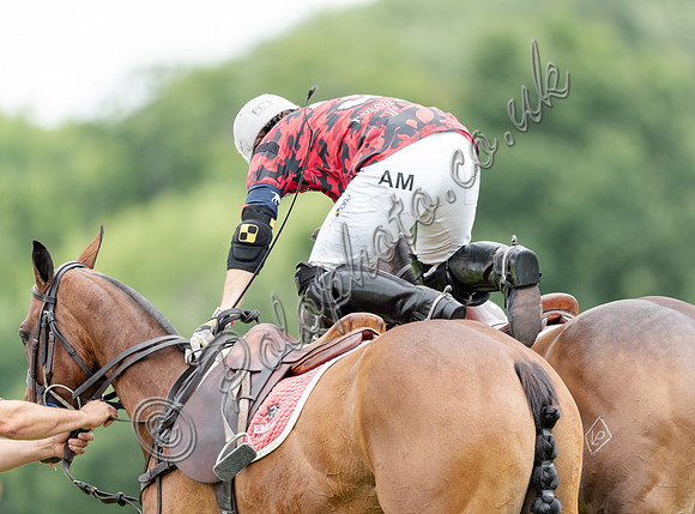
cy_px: 246
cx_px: 402
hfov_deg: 3.6
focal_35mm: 559
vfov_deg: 2.6
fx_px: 11161
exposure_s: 1/1000
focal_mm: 500
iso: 400
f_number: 4
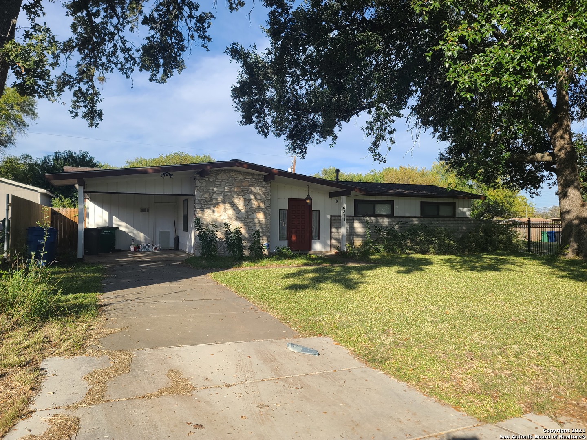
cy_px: 220
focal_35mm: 25
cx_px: 294
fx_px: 424
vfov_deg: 54.9
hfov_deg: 69.4
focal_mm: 7
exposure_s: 1/768
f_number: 1.8
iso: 16
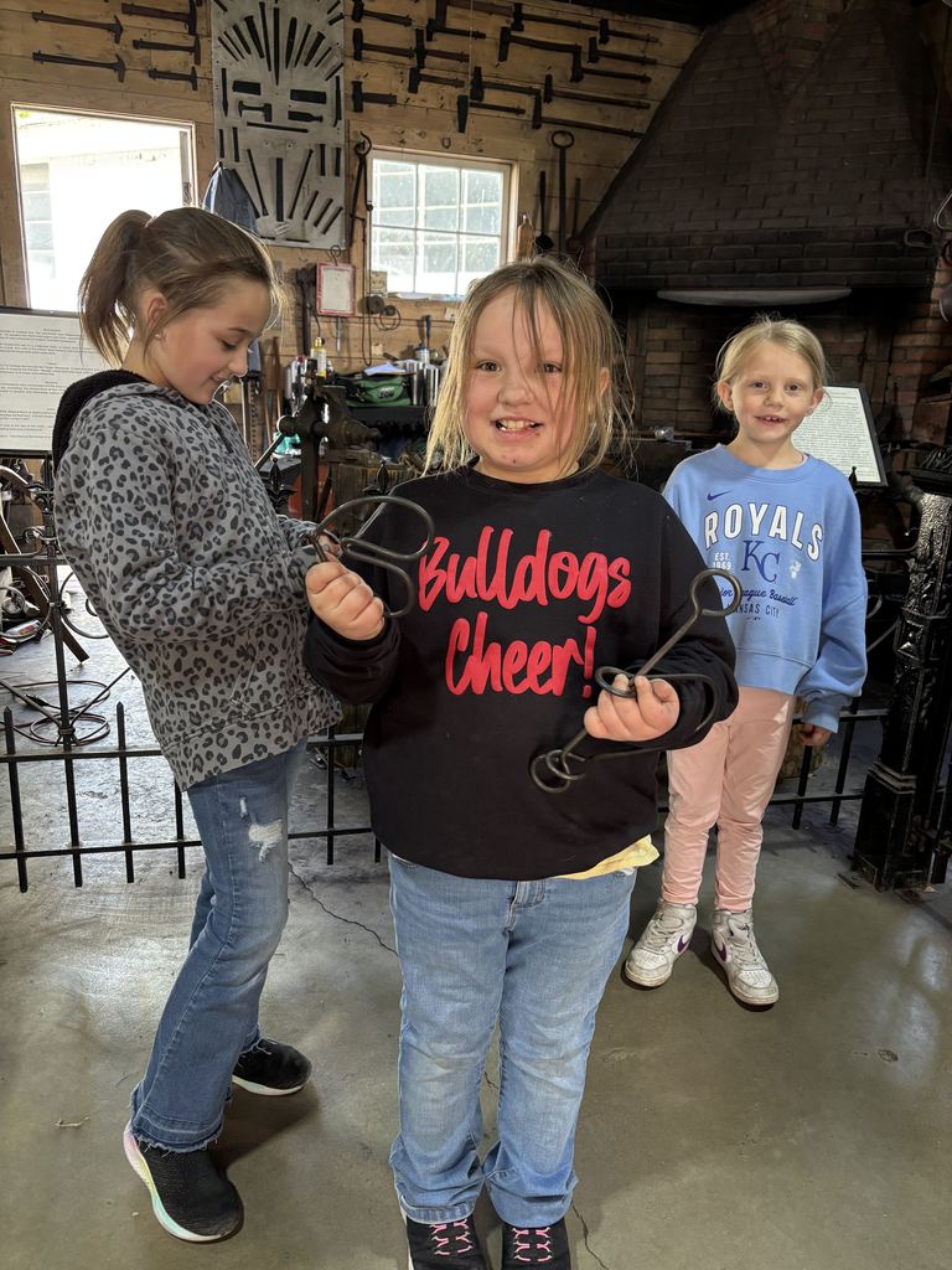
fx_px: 953
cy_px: 635
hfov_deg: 53.1
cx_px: 476
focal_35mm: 26
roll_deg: -1.3
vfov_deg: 67.3
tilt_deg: -15.1
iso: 125
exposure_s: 1/70
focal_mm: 5.96
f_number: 1.6
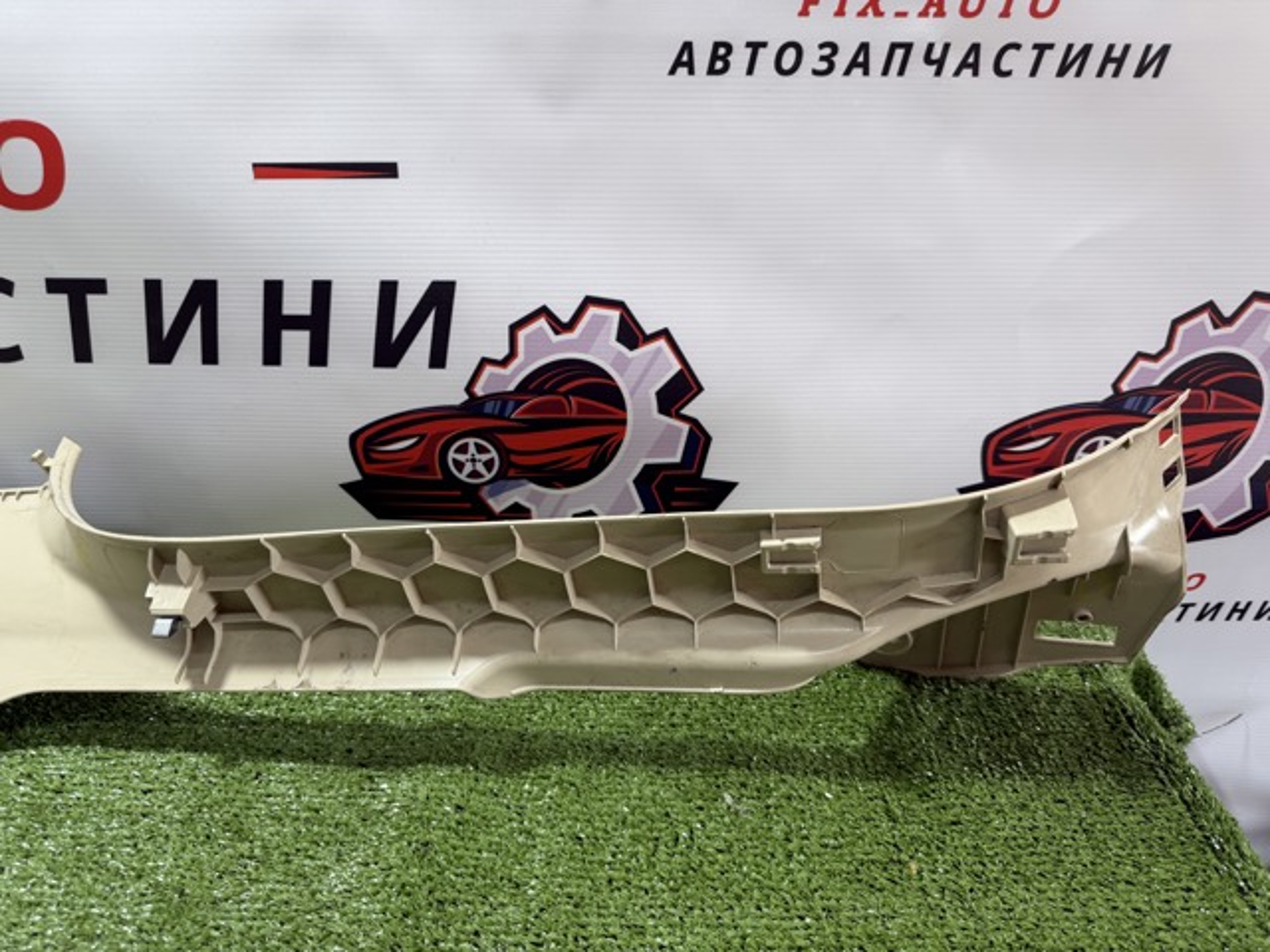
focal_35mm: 24
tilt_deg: -24.0
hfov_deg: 71.6
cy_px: 476
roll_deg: +0.0
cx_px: 635
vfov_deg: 56.8
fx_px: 881
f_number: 1.78
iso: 80
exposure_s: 1/100
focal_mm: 6.76
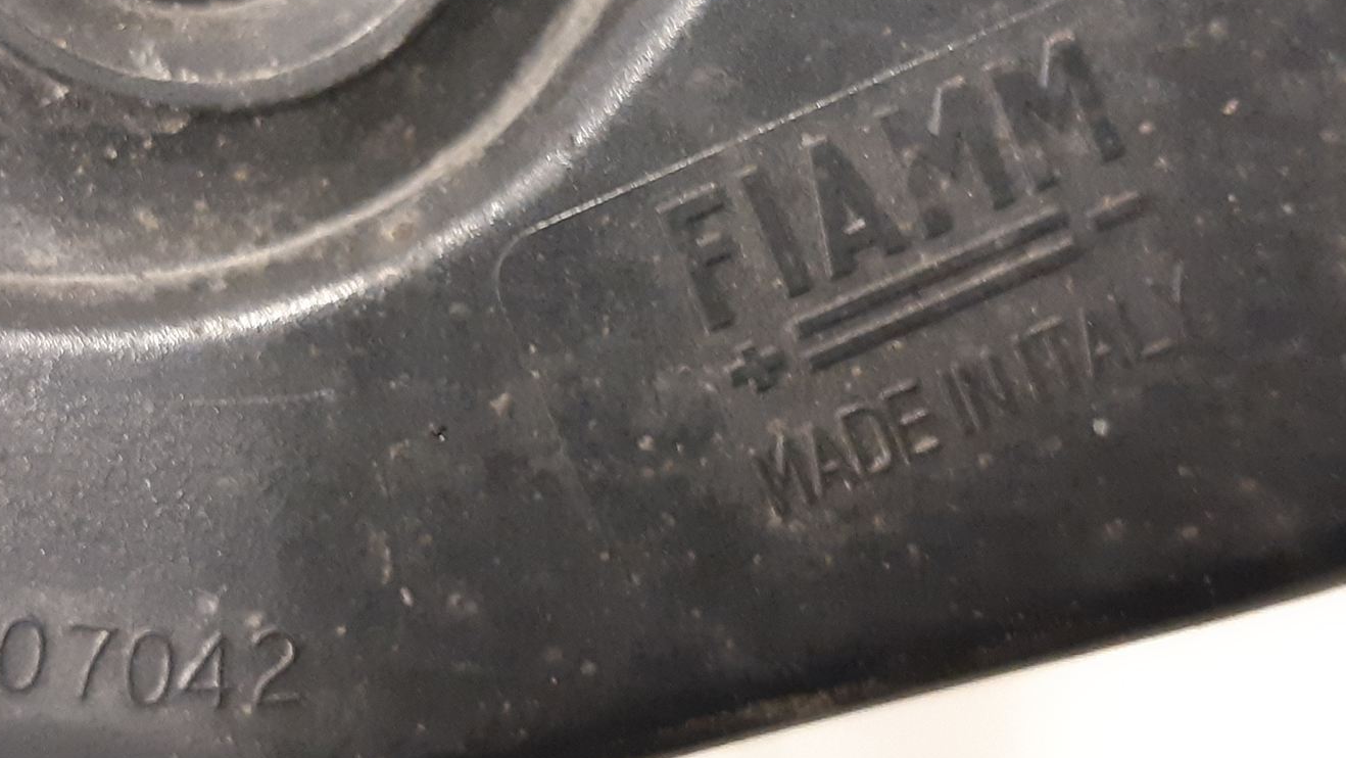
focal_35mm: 44
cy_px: 312
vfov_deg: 27.1
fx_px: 1571
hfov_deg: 46.2
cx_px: 547
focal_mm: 3.93
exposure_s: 1/25
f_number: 1.7
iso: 320
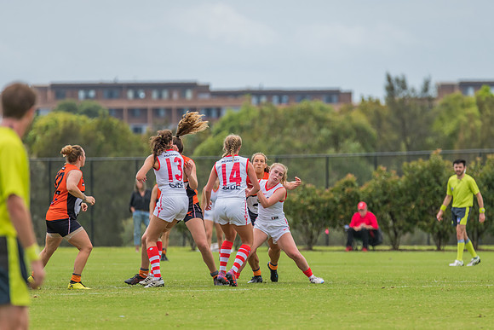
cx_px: 267
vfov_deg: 2.7
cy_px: 156
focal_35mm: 506
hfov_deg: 4.1
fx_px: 6942
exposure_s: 1/1600
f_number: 9
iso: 800
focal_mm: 460
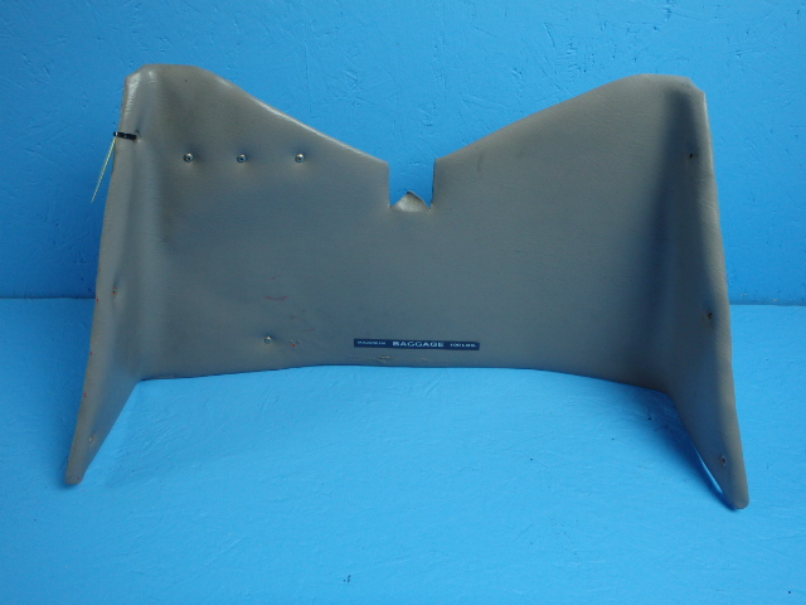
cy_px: 302
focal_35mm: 28
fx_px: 652
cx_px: 403
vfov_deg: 49.7
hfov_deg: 63.4
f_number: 3.9
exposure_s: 1/50
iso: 200
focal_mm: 5
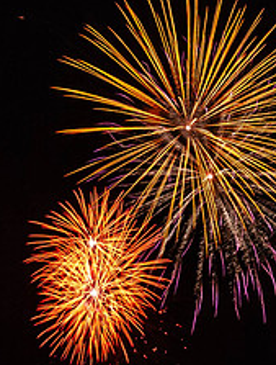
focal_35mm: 321
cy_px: 344
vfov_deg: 6.1
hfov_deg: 4.6
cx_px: 339
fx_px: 3390
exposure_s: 2.1
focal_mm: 62
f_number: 13
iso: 100
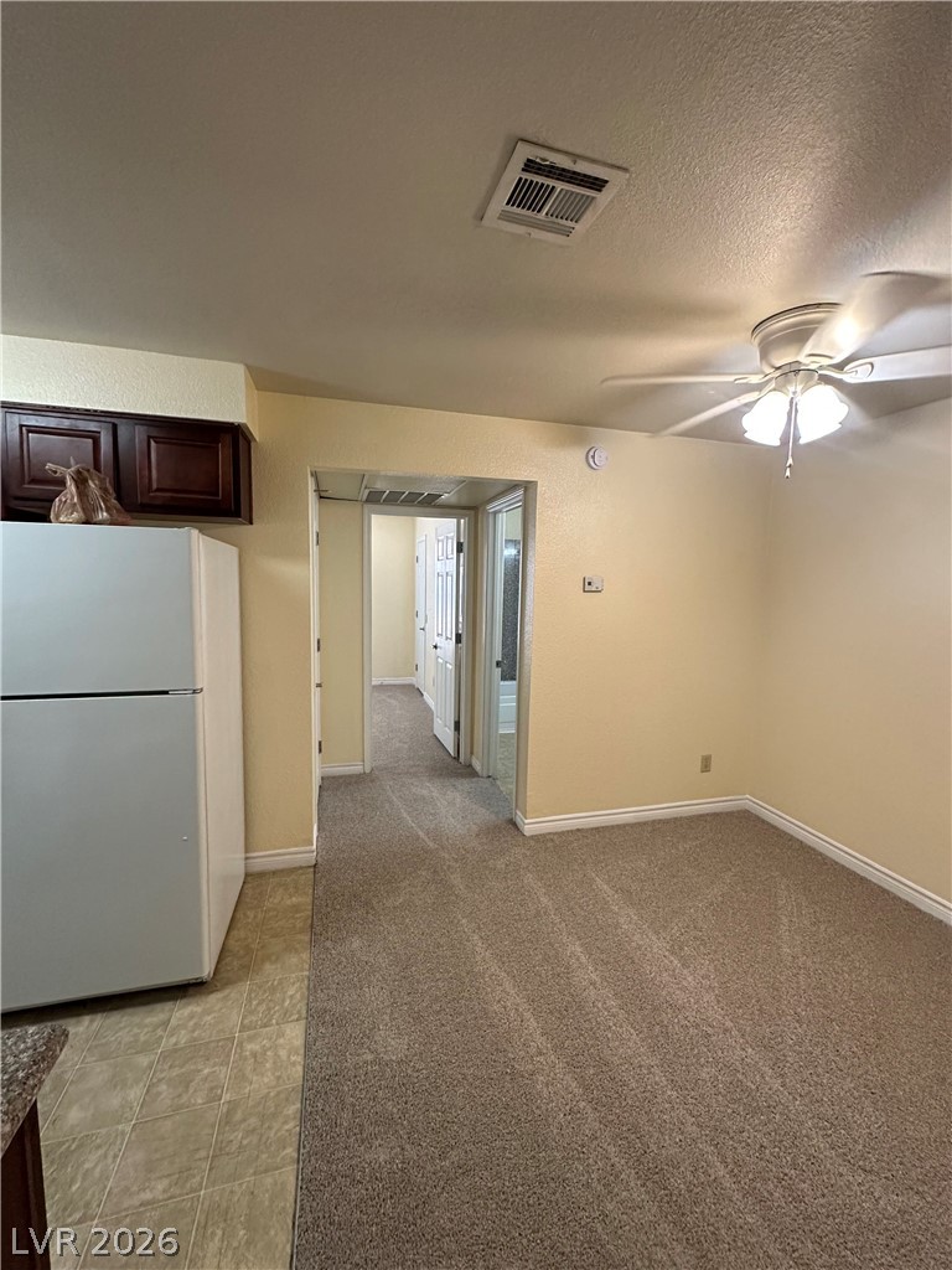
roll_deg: -2.0
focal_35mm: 14
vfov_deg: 102.1
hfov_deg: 85.7
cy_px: 635
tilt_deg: -6.0
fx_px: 513
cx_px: 476
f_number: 2.2
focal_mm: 2.22
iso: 320
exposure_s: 1/120
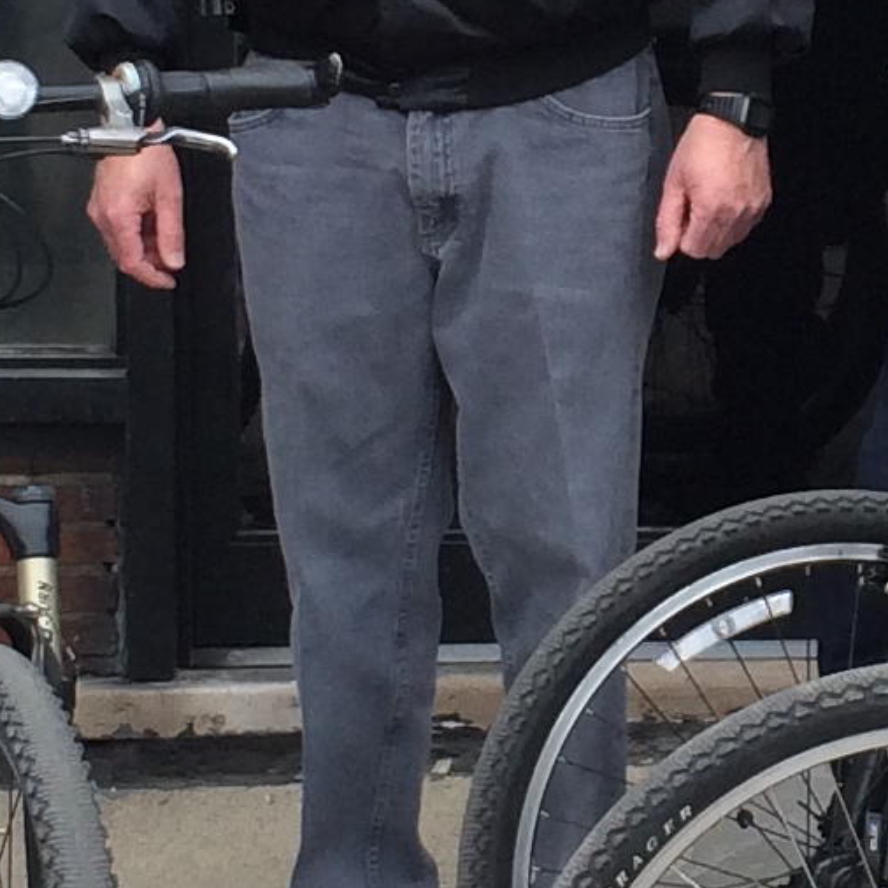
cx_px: 904
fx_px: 4963
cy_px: 147
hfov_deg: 10.1
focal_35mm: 171
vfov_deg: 10.2
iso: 50
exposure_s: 1/120
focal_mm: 4.12
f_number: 2.2
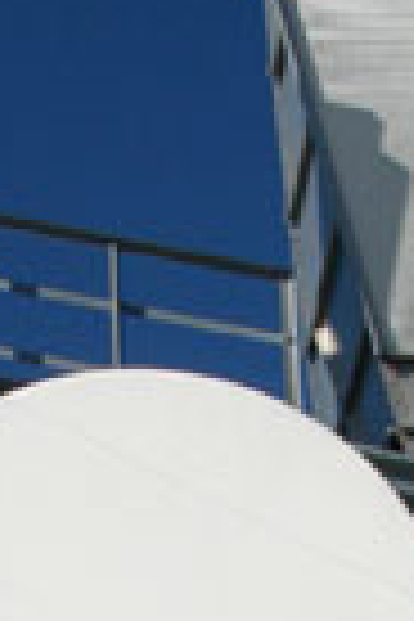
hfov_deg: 7.5
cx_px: 52
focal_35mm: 182
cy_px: 932
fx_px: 3139
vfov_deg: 10.9
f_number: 11
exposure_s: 1/500
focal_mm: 24
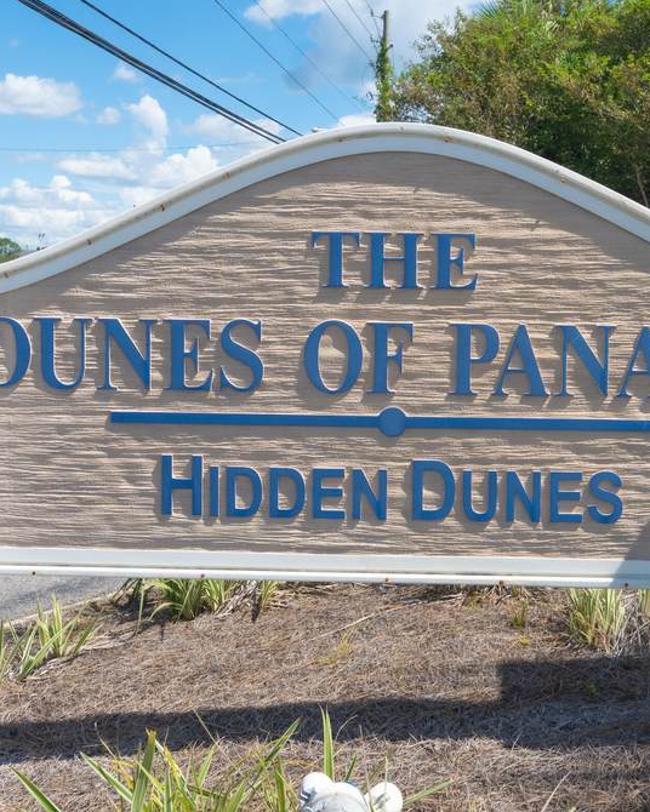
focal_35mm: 43
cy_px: 322
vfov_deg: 42.7
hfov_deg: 34.6
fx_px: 1034
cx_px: 424
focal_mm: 24
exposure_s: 1/200
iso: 100
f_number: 10
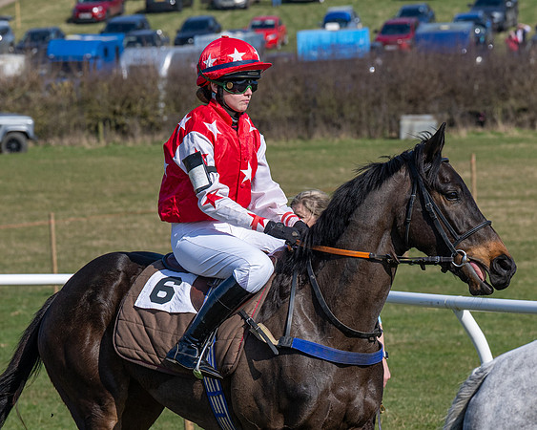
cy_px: 318
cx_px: 237
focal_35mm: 262
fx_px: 4164
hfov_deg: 7.4
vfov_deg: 5.9
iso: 200
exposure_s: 1/2000
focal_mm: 98
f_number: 5
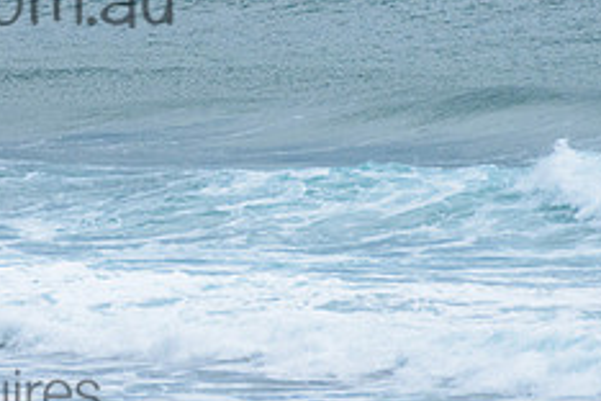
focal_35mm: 1519
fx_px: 25357
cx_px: -117
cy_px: -48
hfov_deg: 1.4
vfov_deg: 0.9
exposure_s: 1/2000
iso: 720
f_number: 5.6
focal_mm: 500
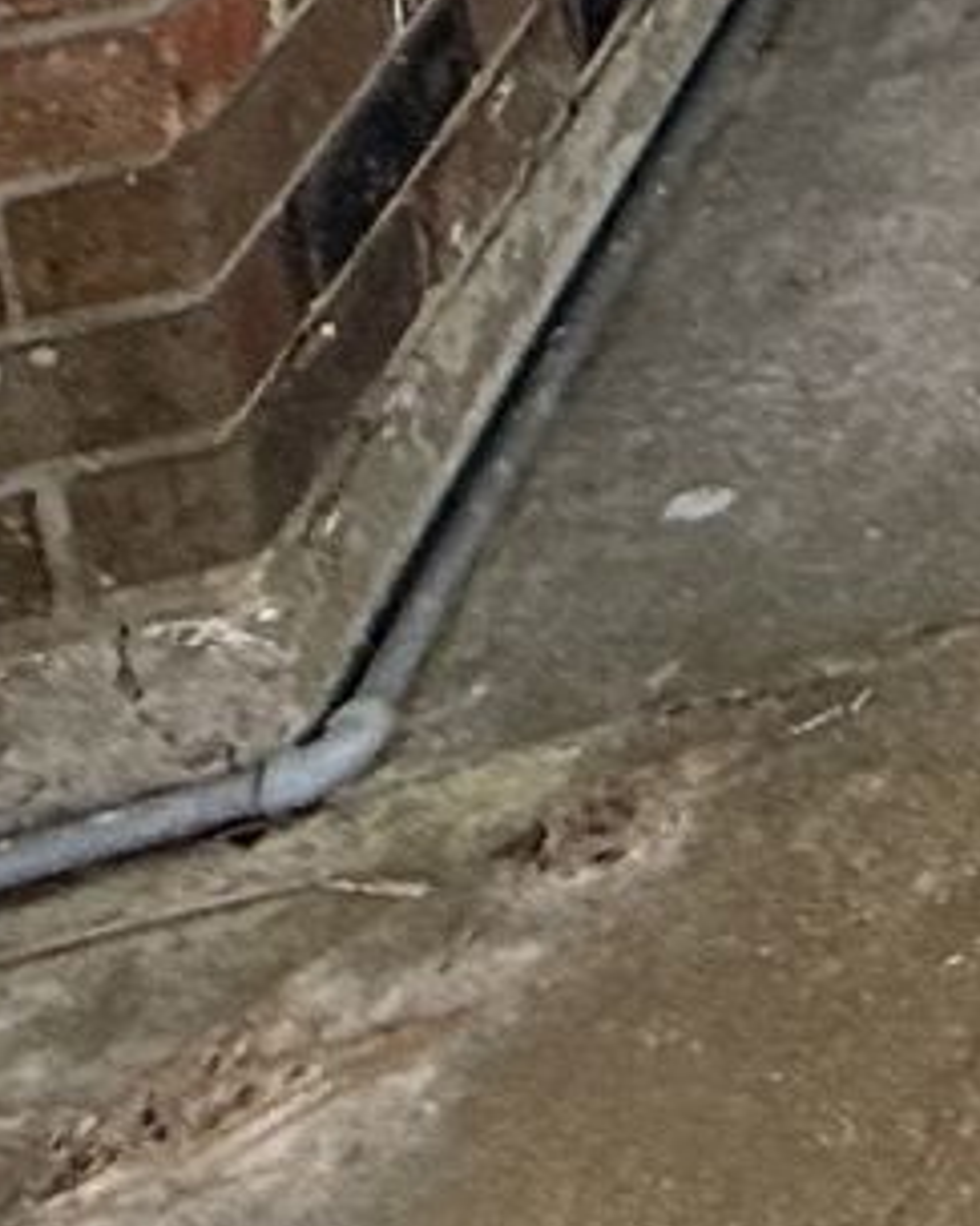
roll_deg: +3.1
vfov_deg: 14.7
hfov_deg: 10.6
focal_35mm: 90
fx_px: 3265
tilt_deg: -4.6
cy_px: -1621
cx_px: 3085
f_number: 2.2
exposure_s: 1/393
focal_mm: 2.22
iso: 64
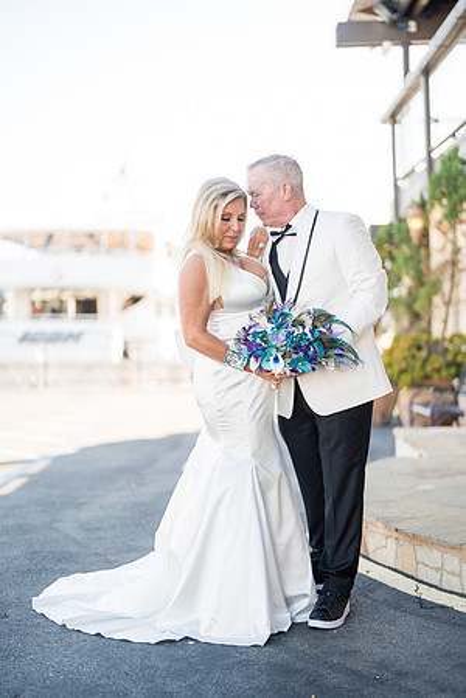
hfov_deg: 27.0
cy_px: 349
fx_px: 971
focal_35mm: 50
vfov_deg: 39.6
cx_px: 233
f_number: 1.2
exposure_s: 1/1250
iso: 125
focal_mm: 50
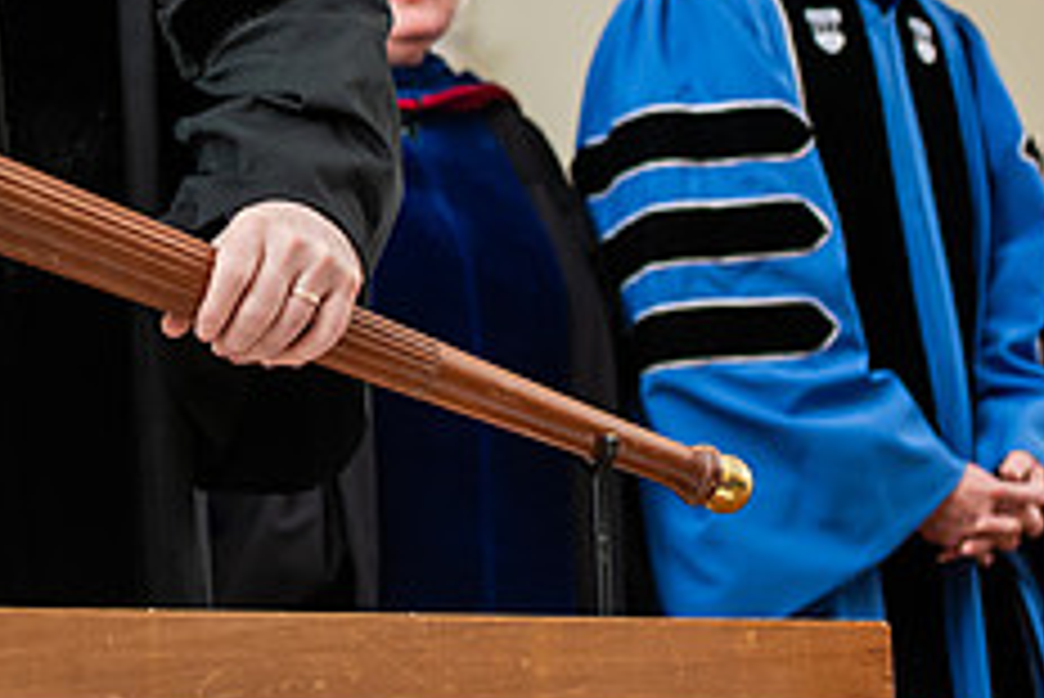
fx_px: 5078
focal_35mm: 175
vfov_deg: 7.8
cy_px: -97
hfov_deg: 11.6
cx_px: -36
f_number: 3.5
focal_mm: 70
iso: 1000
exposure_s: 1/200
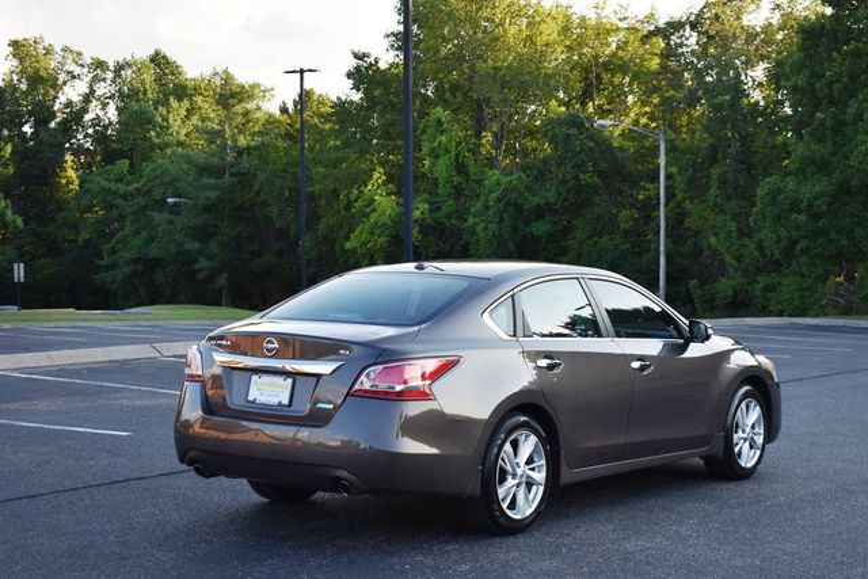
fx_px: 1447
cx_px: 434
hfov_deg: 33.4
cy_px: 290
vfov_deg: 22.6
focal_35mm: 60
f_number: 5.6
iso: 200
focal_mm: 40
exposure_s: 1/250
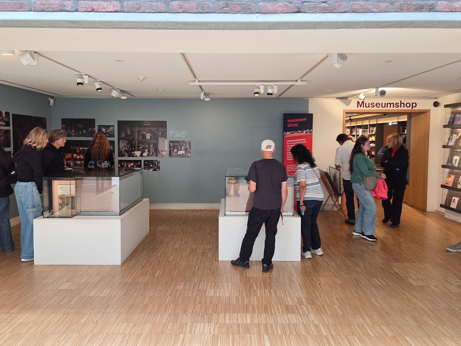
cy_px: 173
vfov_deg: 58.9
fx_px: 306
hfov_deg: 73.9
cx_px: 230
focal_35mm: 23
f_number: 1.8
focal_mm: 5.4
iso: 200
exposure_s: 1/63.5
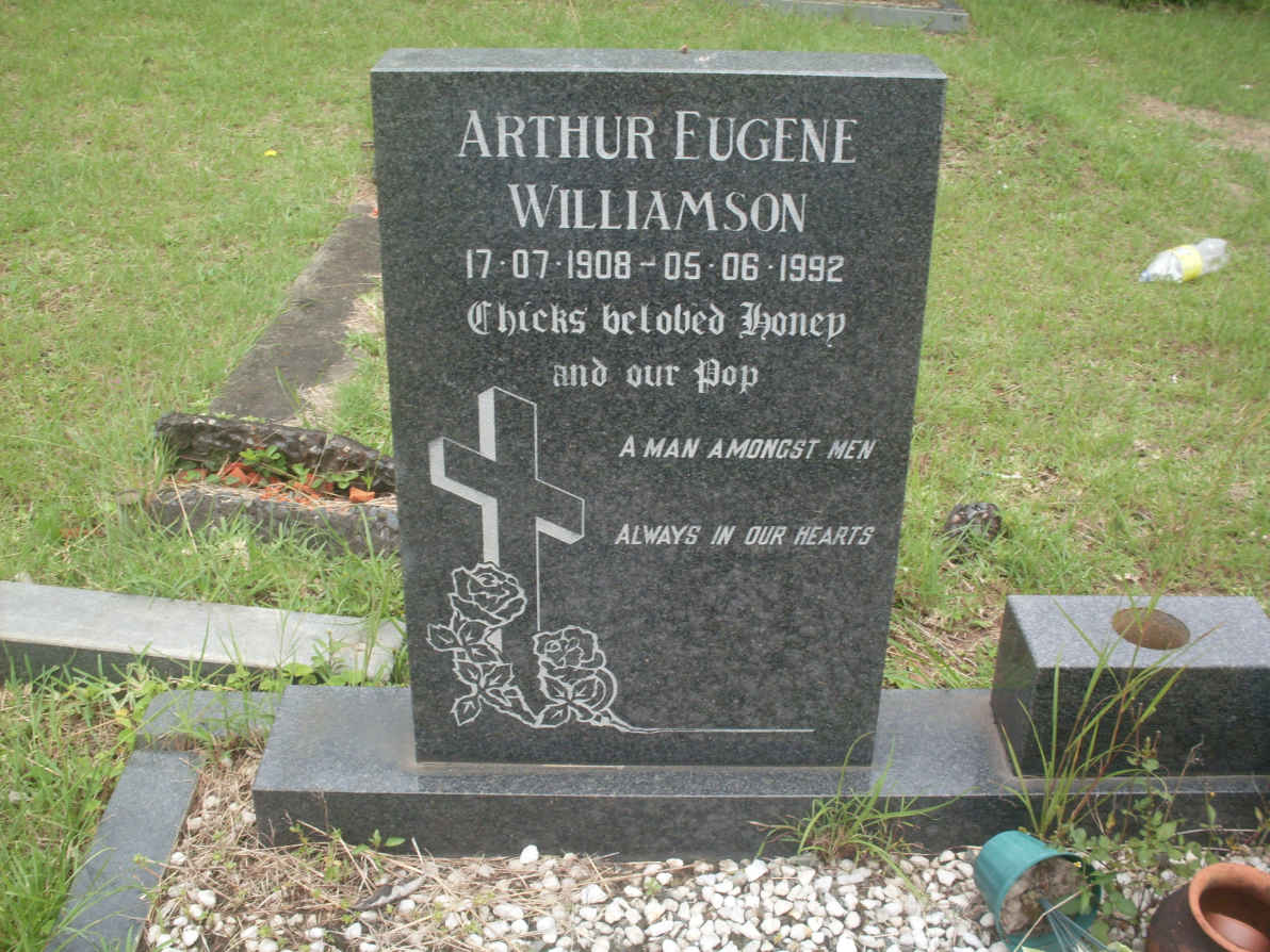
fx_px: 1394
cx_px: 635
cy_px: 476
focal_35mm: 38
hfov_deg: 49.0
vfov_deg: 37.7
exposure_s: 1/90
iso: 80
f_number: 8.4
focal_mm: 6.3
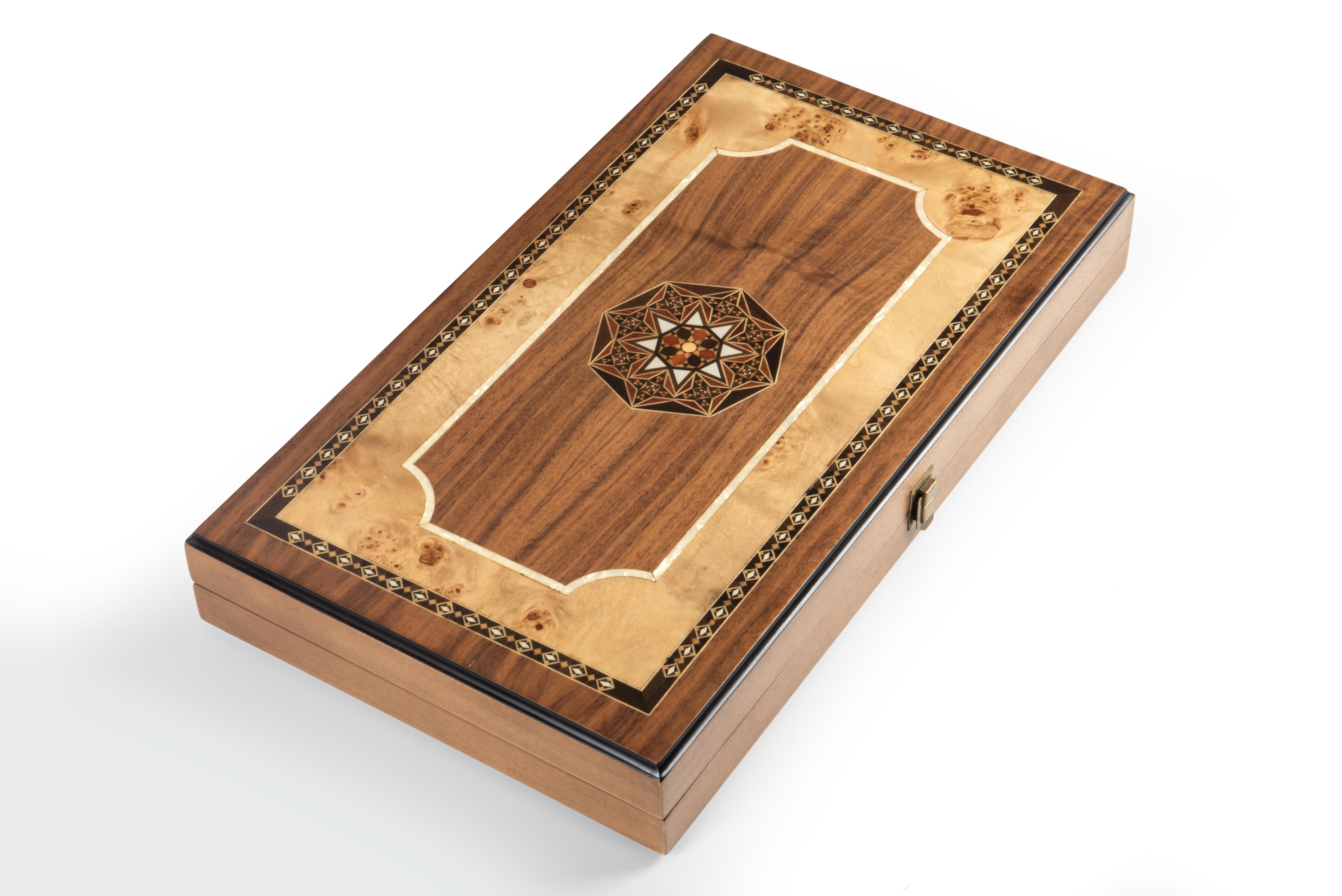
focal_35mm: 70
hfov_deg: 28.8
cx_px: 671
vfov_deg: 19.5
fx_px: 2610
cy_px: 448
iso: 100
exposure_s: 1/250
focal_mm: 70
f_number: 22
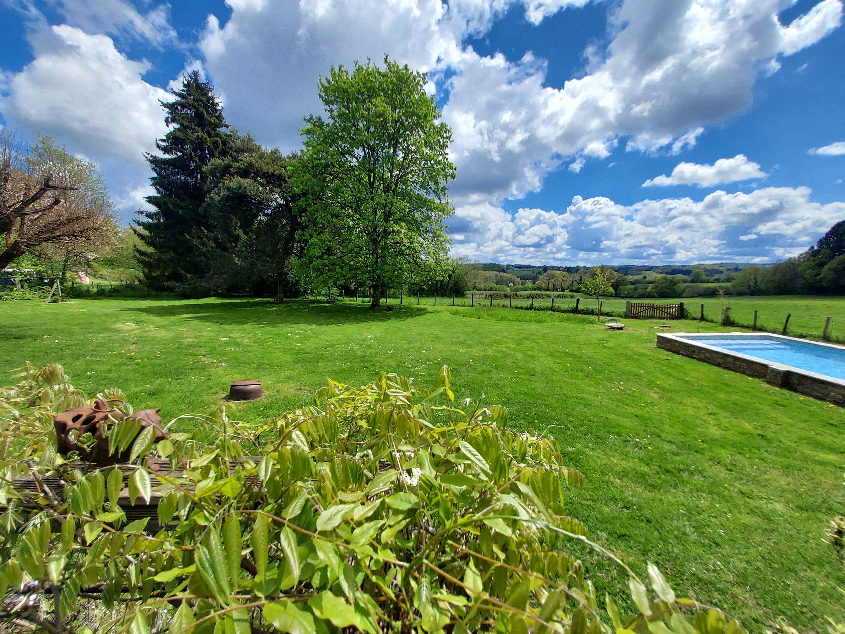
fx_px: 317
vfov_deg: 89.9
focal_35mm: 13
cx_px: 422
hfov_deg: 106.2
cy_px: 317
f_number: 2.2
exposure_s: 1/2256
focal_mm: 1.42
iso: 50
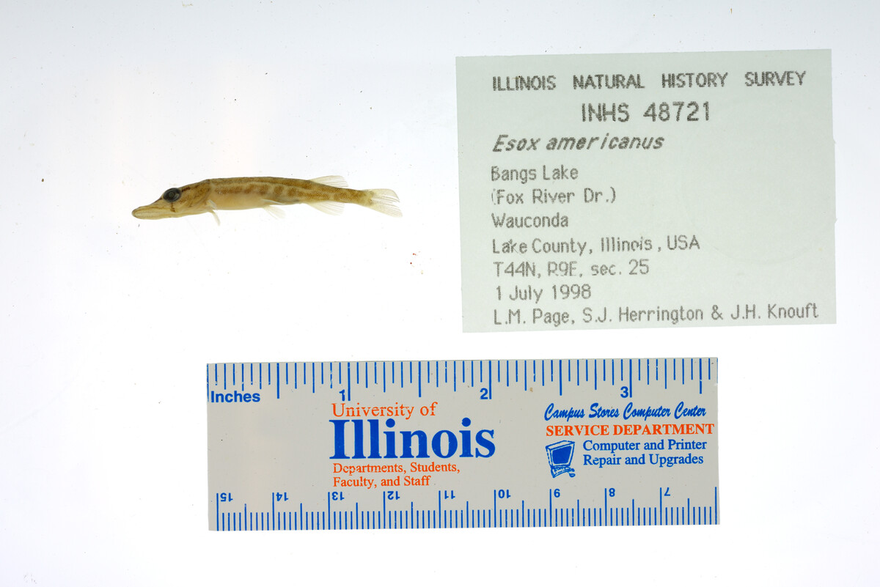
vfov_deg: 22.6
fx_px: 1467
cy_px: 294
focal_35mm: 60
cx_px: 440
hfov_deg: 33.4
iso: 100
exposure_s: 1/200
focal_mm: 60
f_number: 10
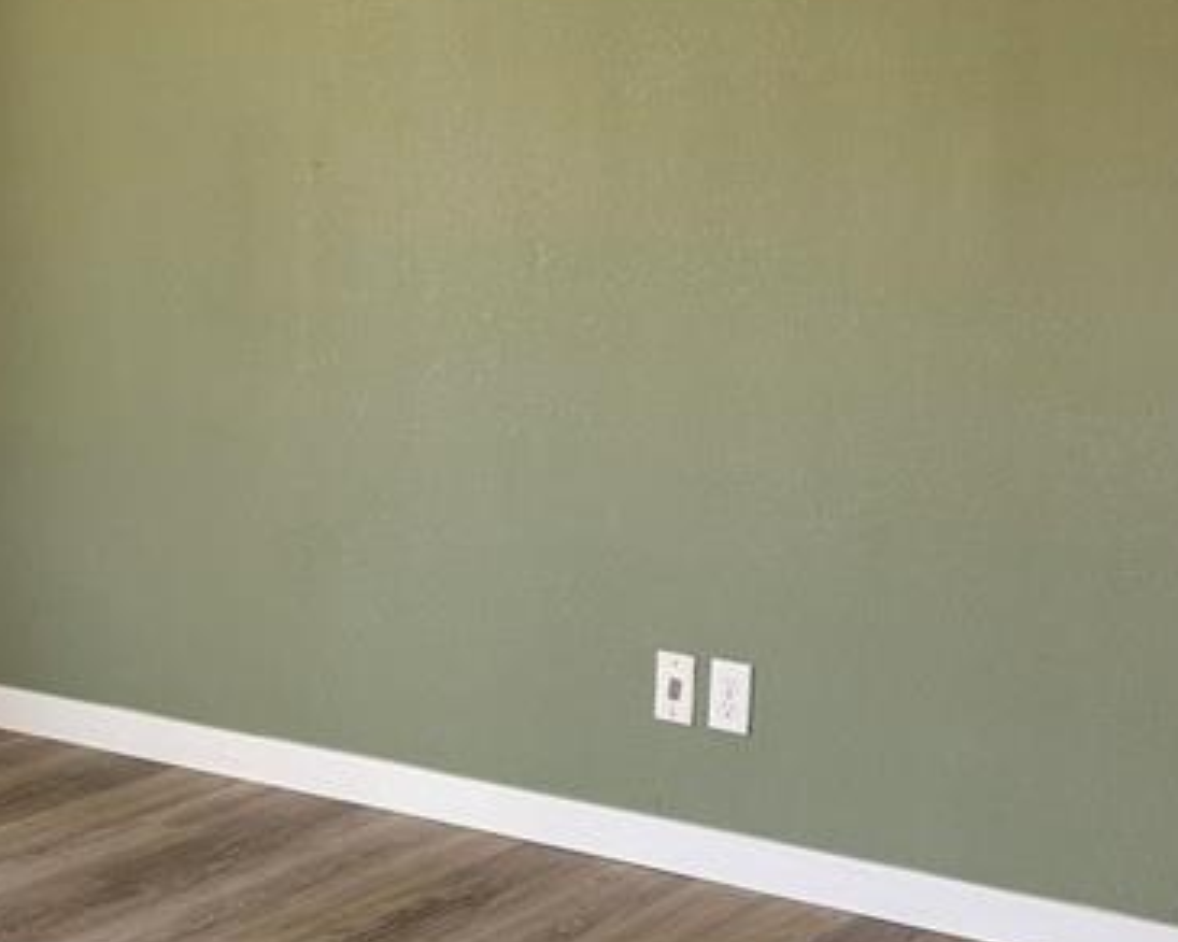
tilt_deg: -7.9
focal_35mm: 77
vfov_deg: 19.9
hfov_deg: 24.5
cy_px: 442
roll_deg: -1.2
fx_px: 2685
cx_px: 297
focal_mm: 6.76
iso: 200
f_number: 1.78
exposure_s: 1/120
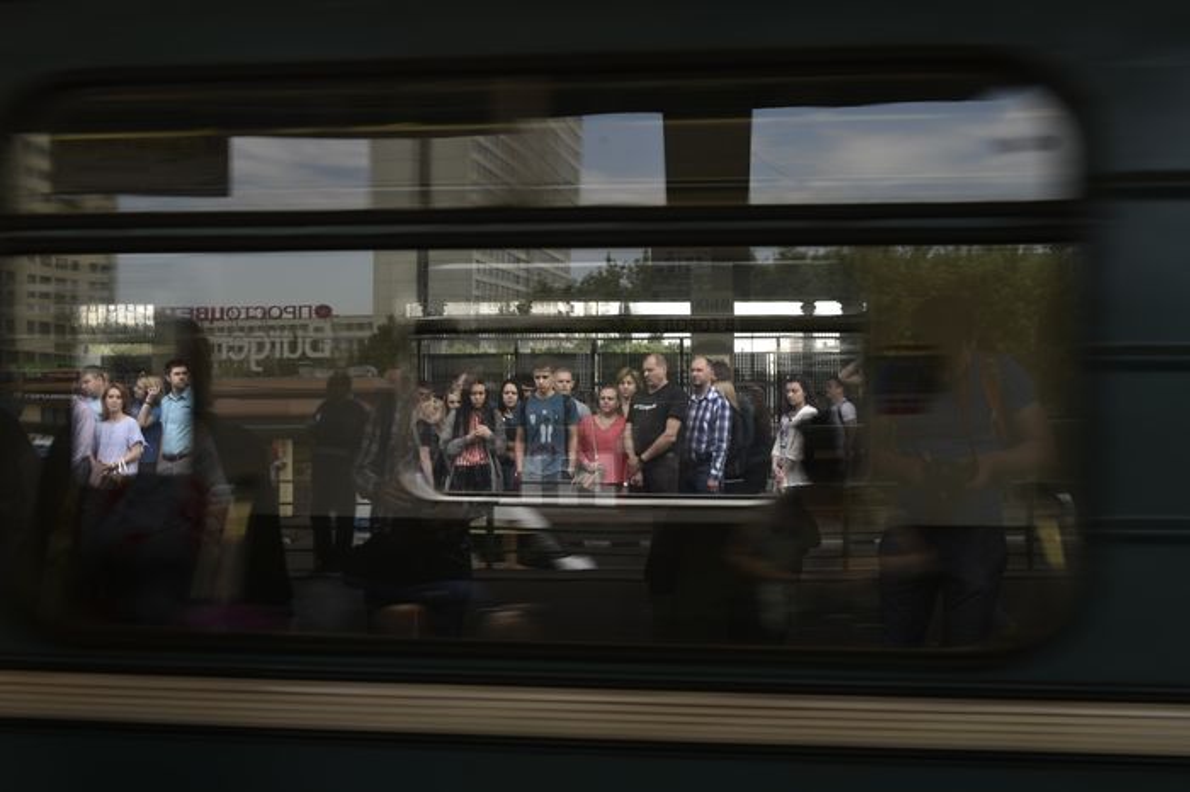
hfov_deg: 54.5
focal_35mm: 35
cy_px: 396
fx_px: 1156
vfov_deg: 37.8
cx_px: 595
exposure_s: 1/20
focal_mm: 35
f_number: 8
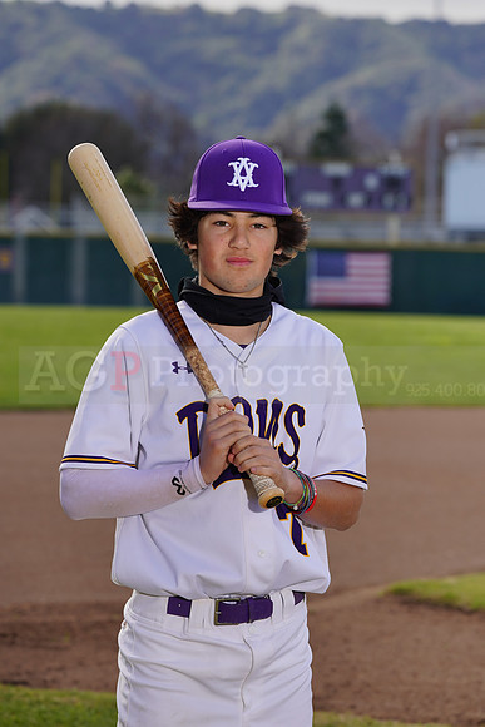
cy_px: 364
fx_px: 3817
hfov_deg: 7.3
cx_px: 242
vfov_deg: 10.9
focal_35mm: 189
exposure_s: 1/250
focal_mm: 189
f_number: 8
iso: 100
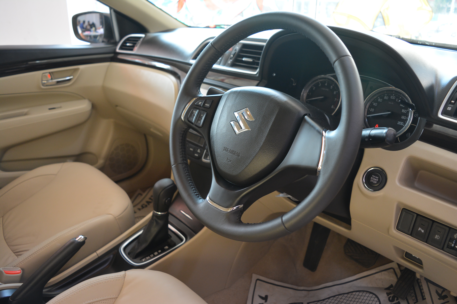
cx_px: 228
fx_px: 343
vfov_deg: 47.9
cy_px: 152
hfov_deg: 67.4
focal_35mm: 27
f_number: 4
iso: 640
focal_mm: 18
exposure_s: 1/60
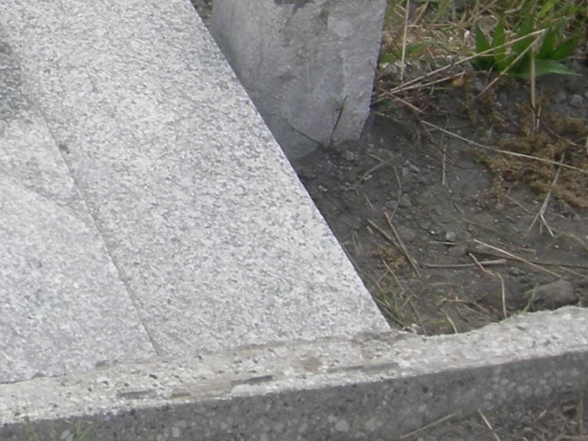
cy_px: -169
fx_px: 2124
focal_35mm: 125
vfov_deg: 11.5
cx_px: -375
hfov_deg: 14.4
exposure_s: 1/352
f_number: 6.8
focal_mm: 7.5
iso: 64
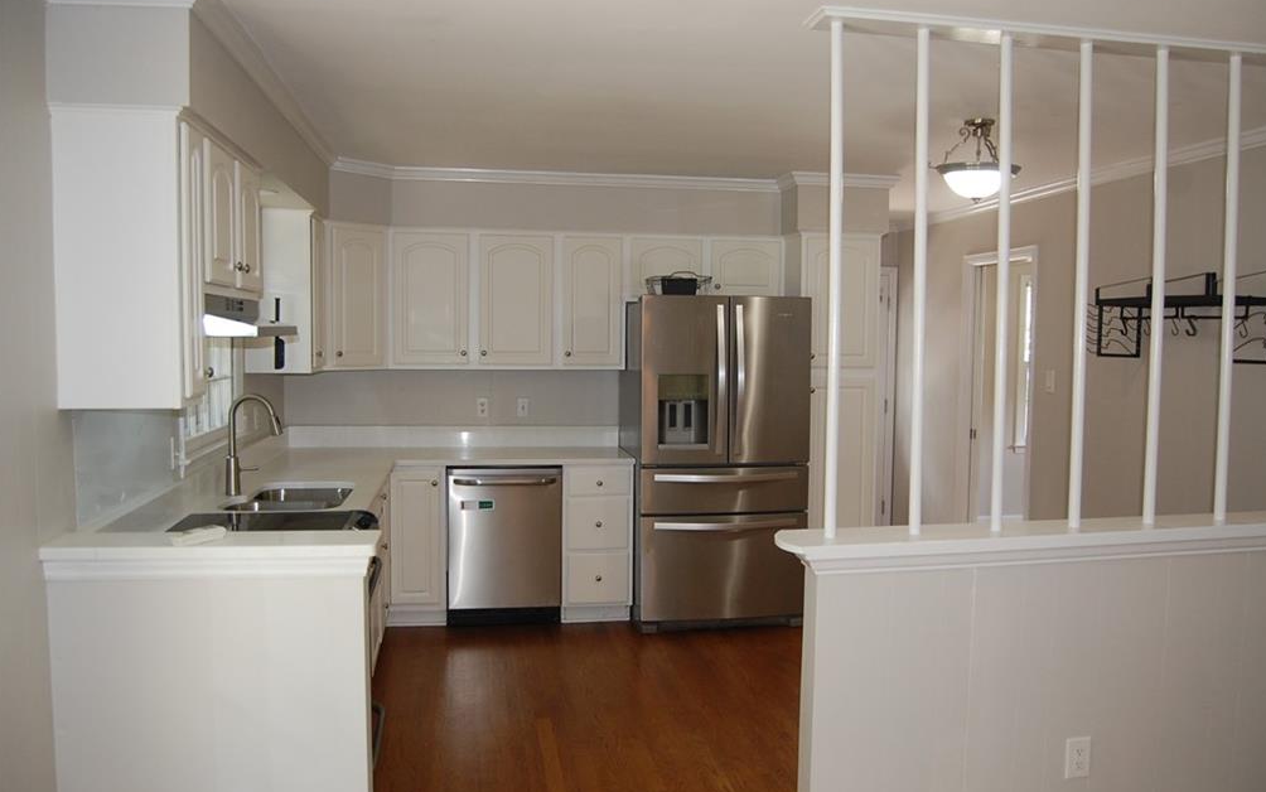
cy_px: 409
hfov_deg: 66.5
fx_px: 966
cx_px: 637
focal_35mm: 28
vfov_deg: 44.6
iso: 400
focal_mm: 18
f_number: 3.5
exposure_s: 1/60
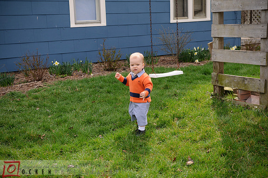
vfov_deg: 23.7
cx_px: 134
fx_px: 424
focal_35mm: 57
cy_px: 89
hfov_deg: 35.1
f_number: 5
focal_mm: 38
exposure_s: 1/400
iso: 200
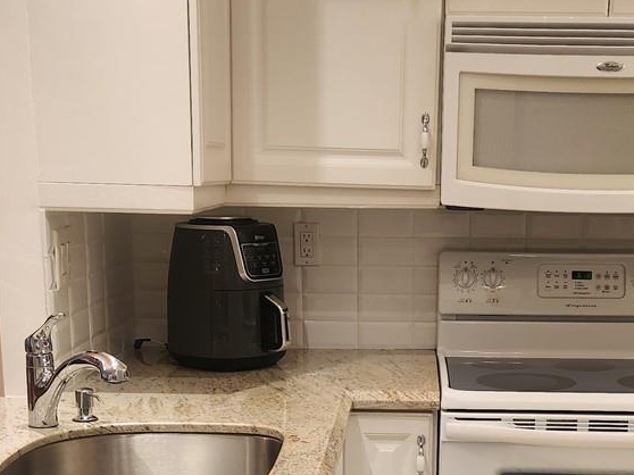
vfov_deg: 21.6
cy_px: 452
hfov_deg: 29.3
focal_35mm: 66
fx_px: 1208
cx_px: 406
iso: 125
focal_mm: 5.4
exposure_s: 1/120
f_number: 1.8
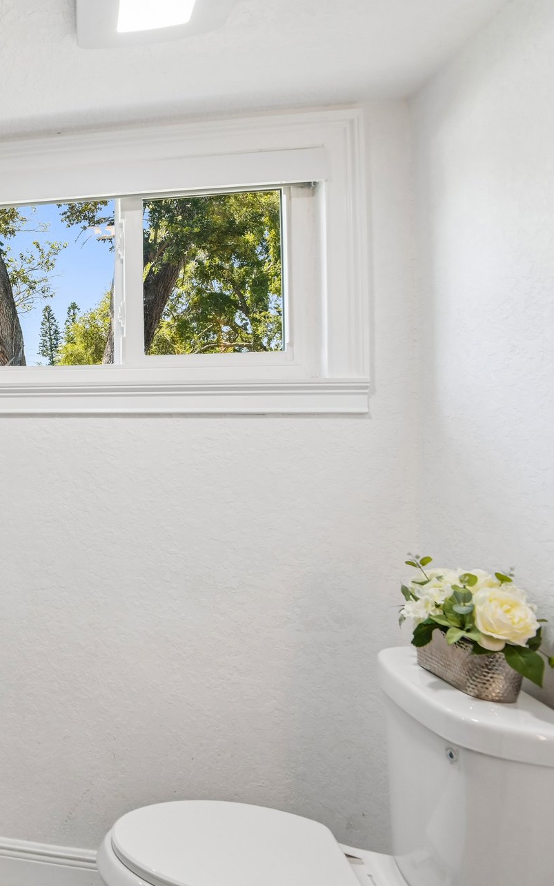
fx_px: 628
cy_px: 423
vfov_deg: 70.4
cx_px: -137
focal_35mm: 26
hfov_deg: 35.4
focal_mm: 16
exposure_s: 1/50
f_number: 8
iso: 400
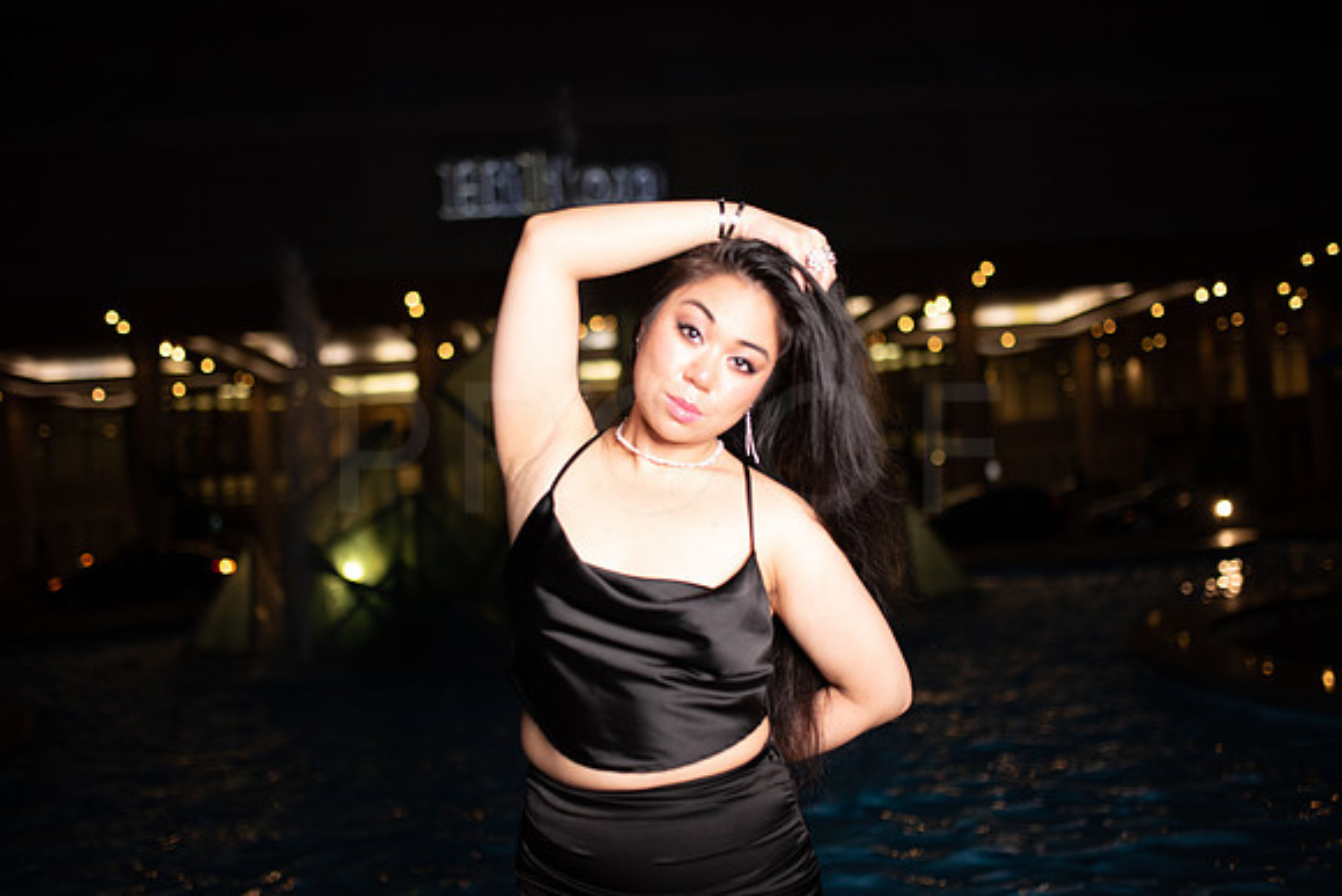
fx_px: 1305
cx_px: 671
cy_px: 448
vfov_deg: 37.9
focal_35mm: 35
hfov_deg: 54.4
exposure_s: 1/640
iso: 800
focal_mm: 35
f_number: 1.4
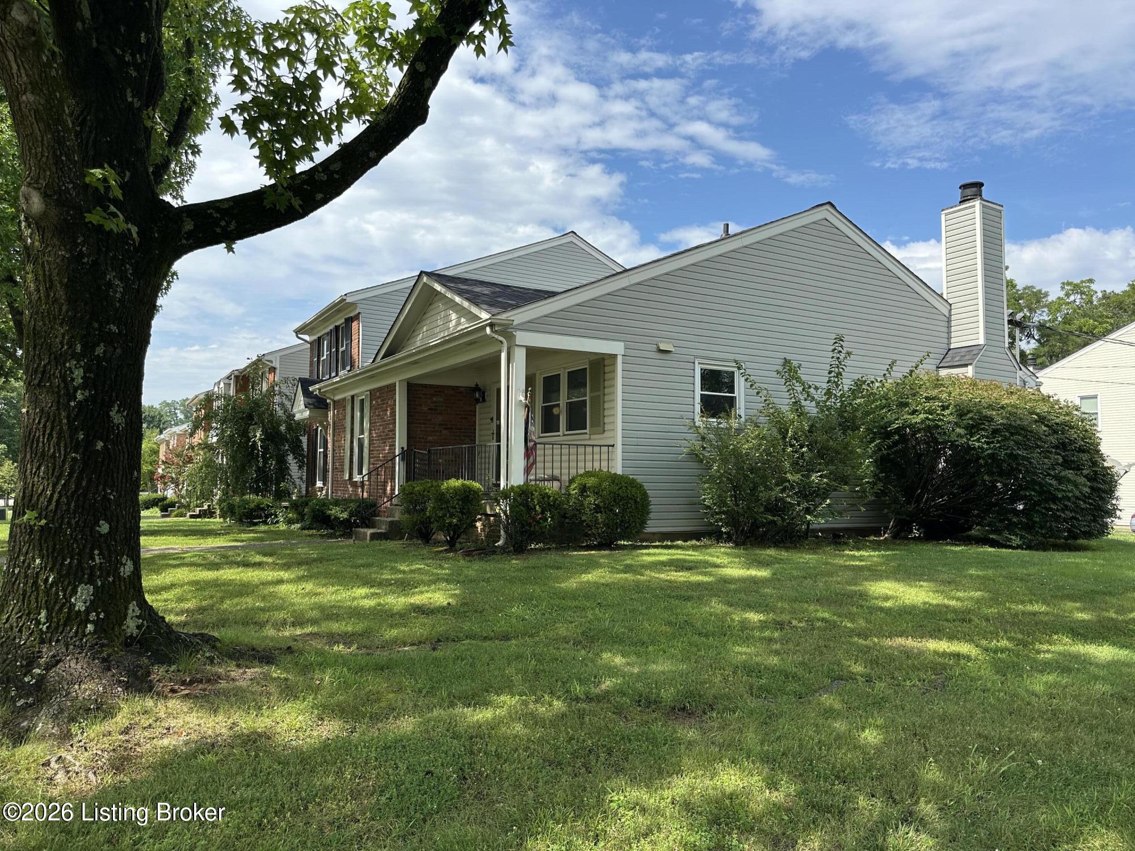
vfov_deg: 56.8
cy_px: 426
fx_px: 787
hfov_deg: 71.6
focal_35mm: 24
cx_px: 568
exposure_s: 1/3058
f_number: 1.78
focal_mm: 6.86
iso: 80
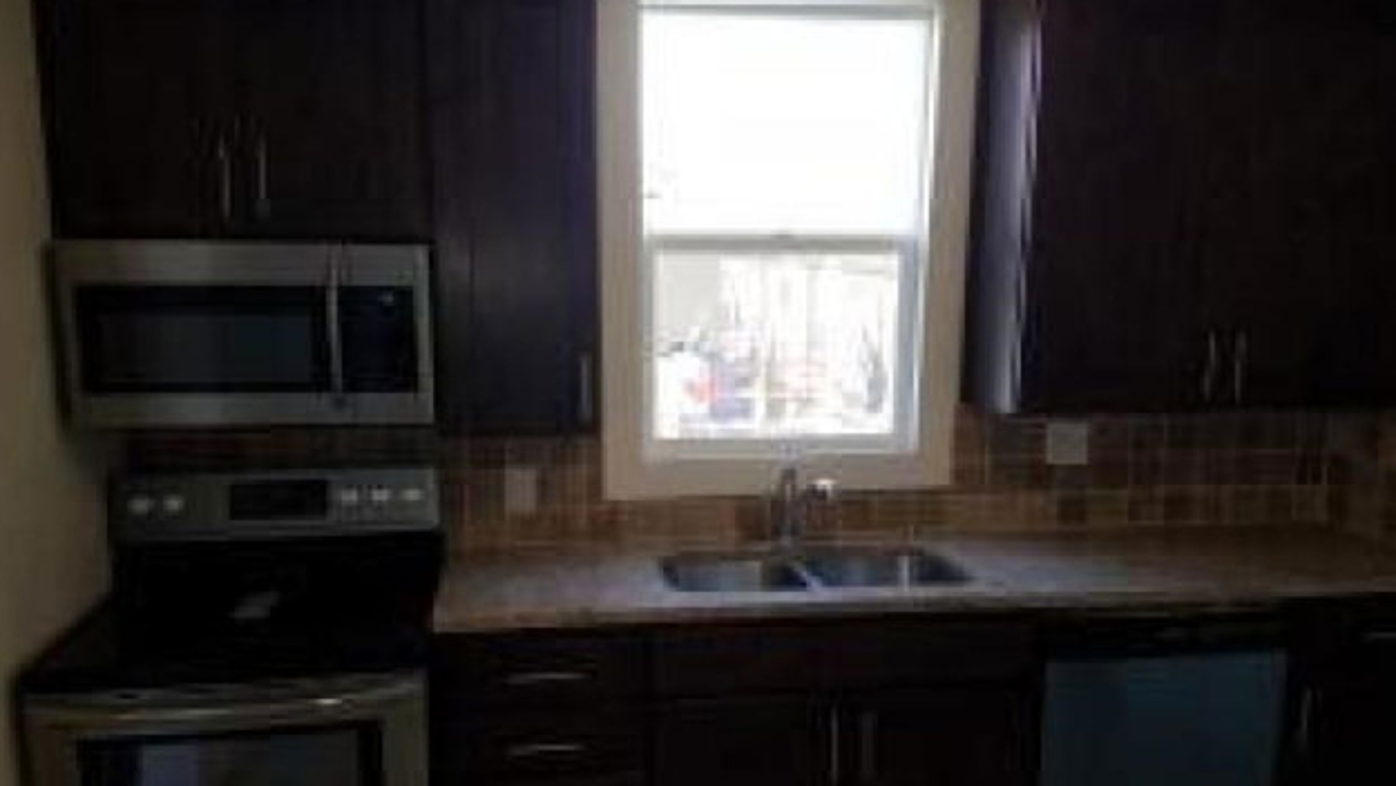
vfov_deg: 40.1
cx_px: 699
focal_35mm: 29
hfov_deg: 66.1
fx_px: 1074
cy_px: 449
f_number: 1.7
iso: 40
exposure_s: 1/60
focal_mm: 4.2
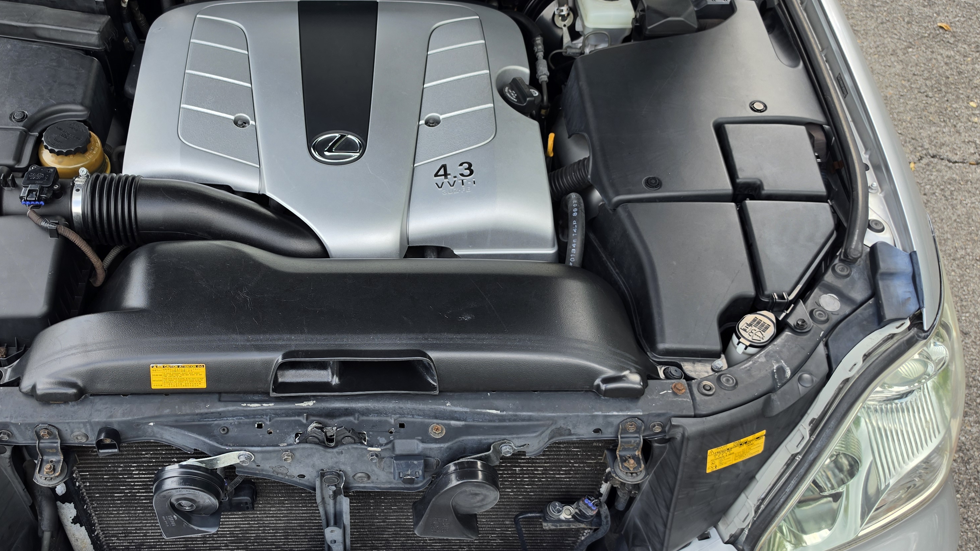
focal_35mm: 34
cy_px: 281
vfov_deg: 34.6
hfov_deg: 57.0
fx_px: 883
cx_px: 343
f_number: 1.4
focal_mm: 6.5
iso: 10
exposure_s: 1/201
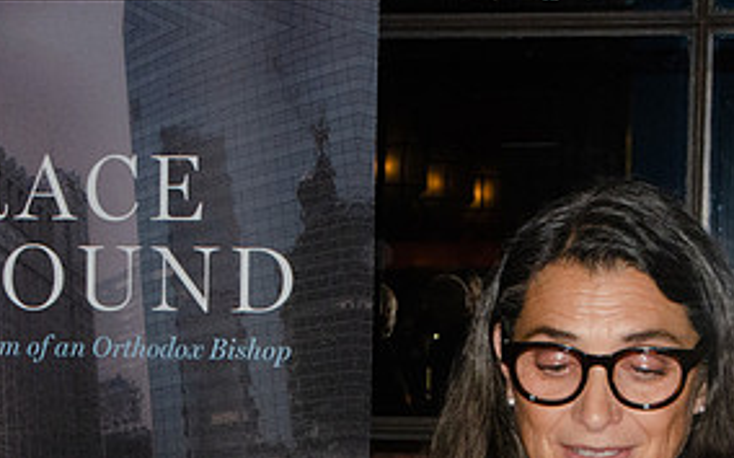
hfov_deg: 14.0
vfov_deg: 8.7
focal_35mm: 149
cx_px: 383
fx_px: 2978
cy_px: 435
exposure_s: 1/160
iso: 2500
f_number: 20
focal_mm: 46
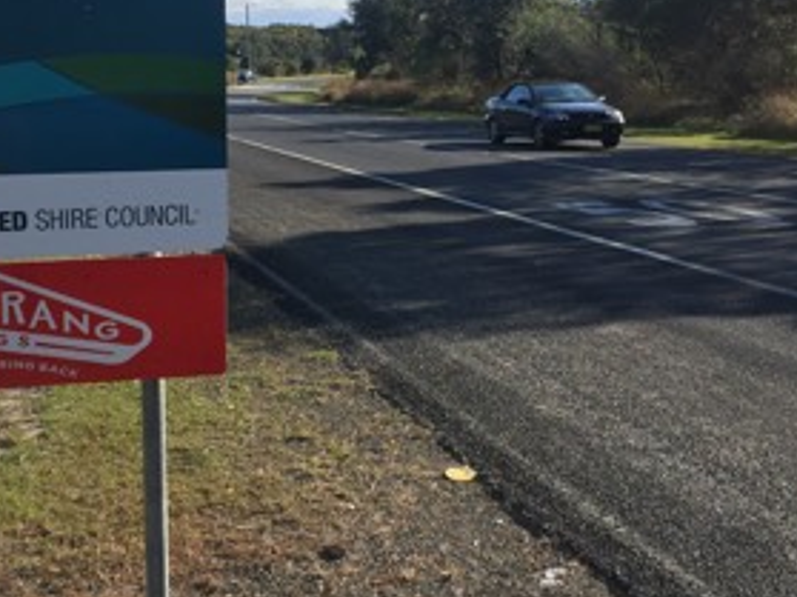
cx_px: 294
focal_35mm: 54
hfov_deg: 35.3
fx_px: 1243
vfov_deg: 26.9
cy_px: 217
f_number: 2.2
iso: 32
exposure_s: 1/1276
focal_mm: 4.15
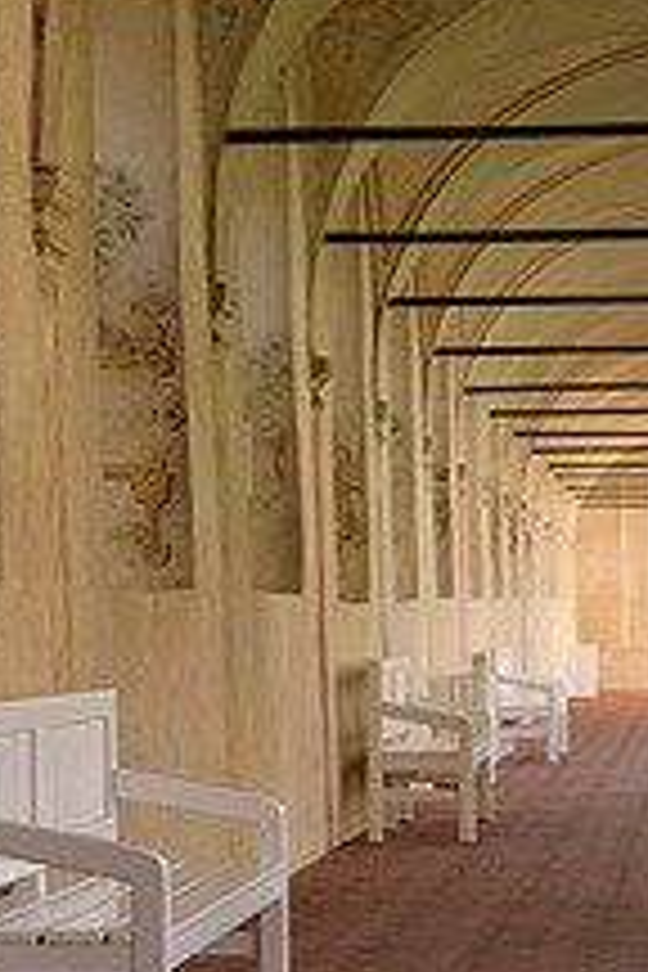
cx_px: 500
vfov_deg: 14.0
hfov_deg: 9.4
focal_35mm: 146
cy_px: 698
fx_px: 3942
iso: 500
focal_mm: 70
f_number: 6.3
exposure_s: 1/160
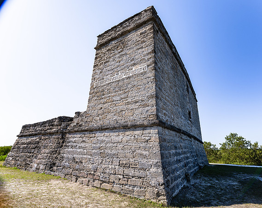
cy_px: 101
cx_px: 145
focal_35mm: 16
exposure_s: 1/60
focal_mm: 14
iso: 64
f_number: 11
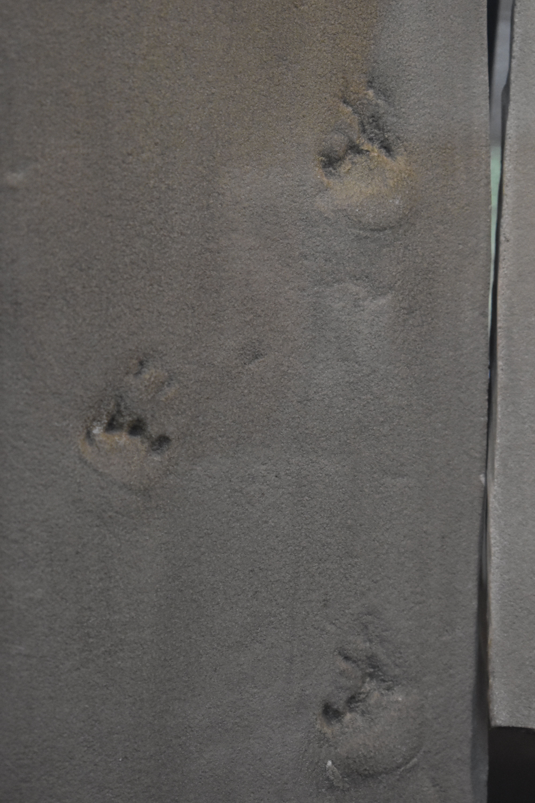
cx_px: 268
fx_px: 1839
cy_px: 402
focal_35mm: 82
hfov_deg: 16.6
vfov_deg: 24.6
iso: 3200
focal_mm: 55
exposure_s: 1/60
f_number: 5.6
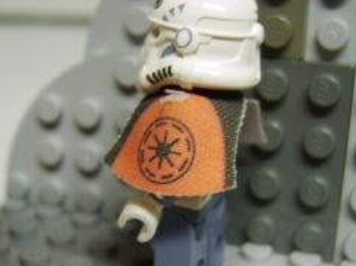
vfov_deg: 29.6
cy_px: 156
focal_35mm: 49
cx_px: 189
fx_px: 504
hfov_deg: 38.9
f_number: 2.7
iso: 71
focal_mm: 8.13
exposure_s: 1/8
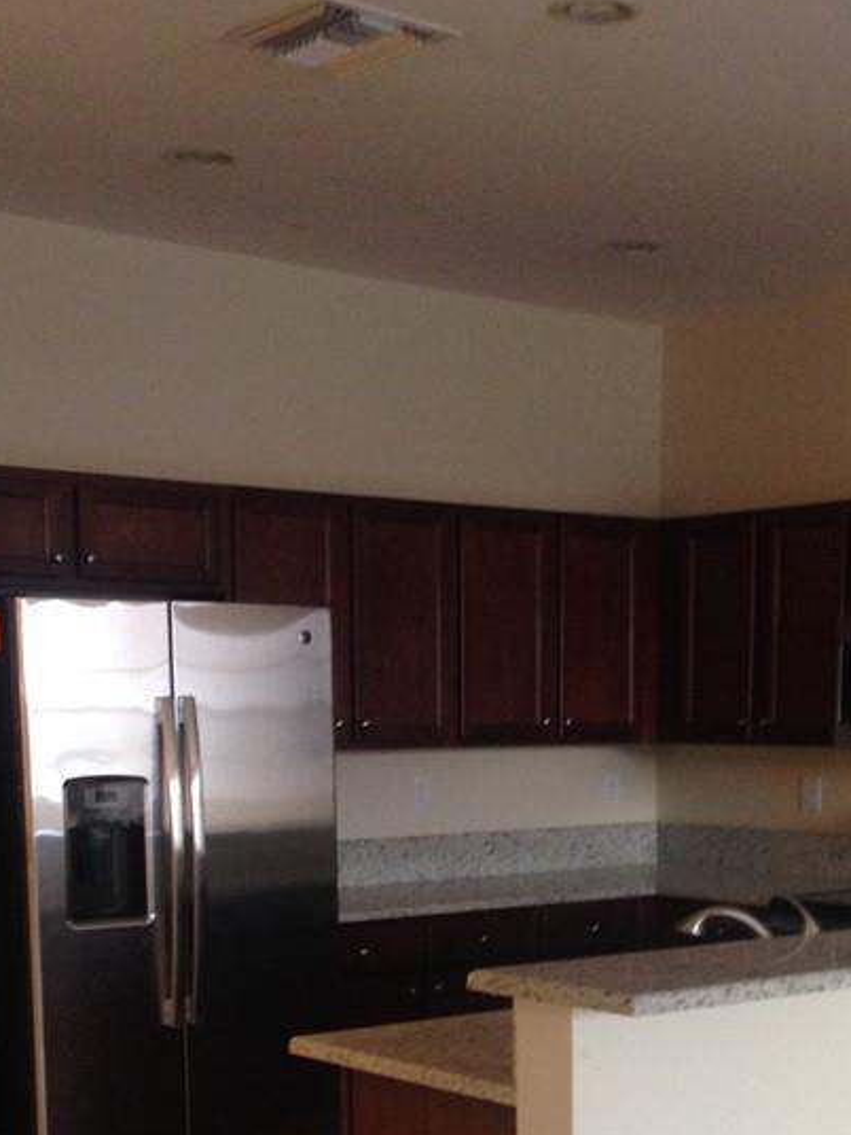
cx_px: 517
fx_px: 2065
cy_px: 972
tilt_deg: -5.3
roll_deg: +0.1
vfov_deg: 29.7
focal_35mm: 63
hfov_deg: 23.2
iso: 125
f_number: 2.4
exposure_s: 1/20
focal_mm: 4.12
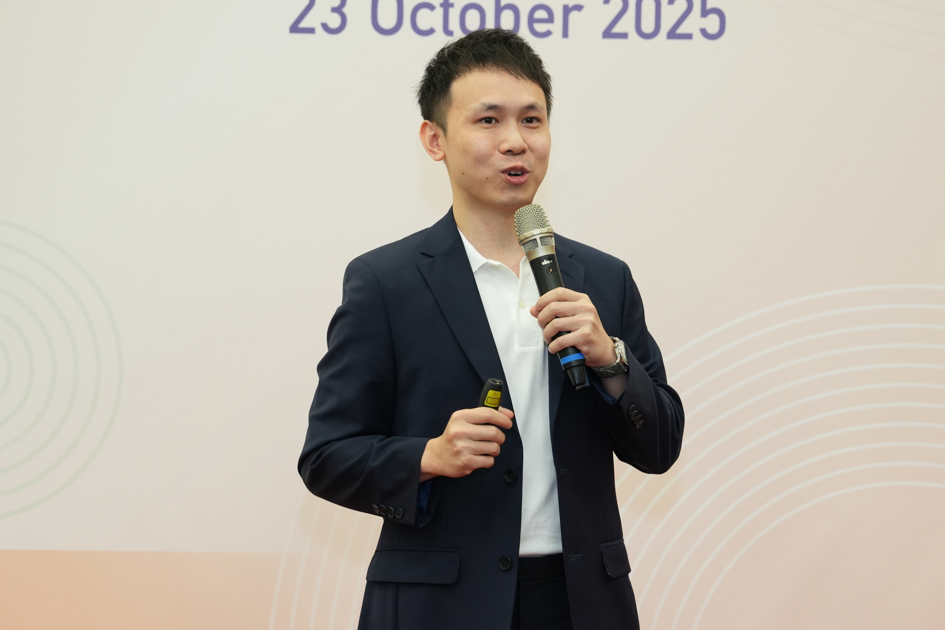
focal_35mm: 93
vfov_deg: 14.7
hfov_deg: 21.9
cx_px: 516
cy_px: 335
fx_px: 2441
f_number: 4
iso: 1250
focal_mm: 70
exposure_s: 1/125
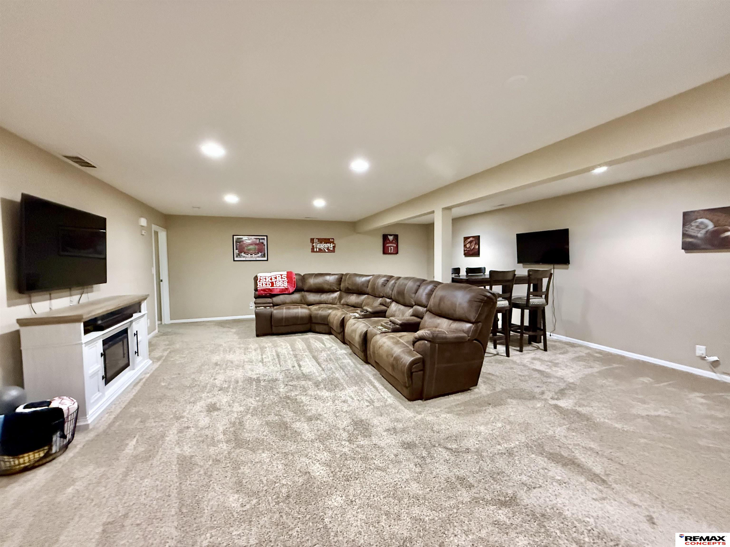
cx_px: 365
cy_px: 274
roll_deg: +1.0
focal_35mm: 14
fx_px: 295
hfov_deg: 102.1
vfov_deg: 85.7
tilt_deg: -2.5
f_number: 2.2
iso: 1000
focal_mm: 2.22
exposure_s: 1/60
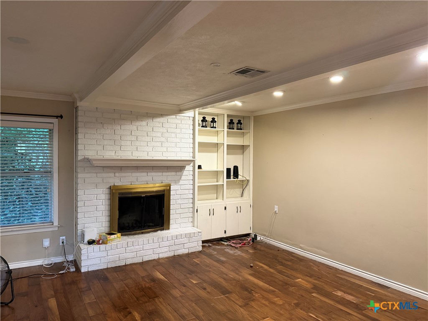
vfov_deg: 56.8
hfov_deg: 71.6
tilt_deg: -0.4
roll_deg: -0.2
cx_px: 214
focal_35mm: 24
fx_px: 297
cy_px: 160
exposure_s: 1/60
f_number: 1.78
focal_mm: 6.76
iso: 500
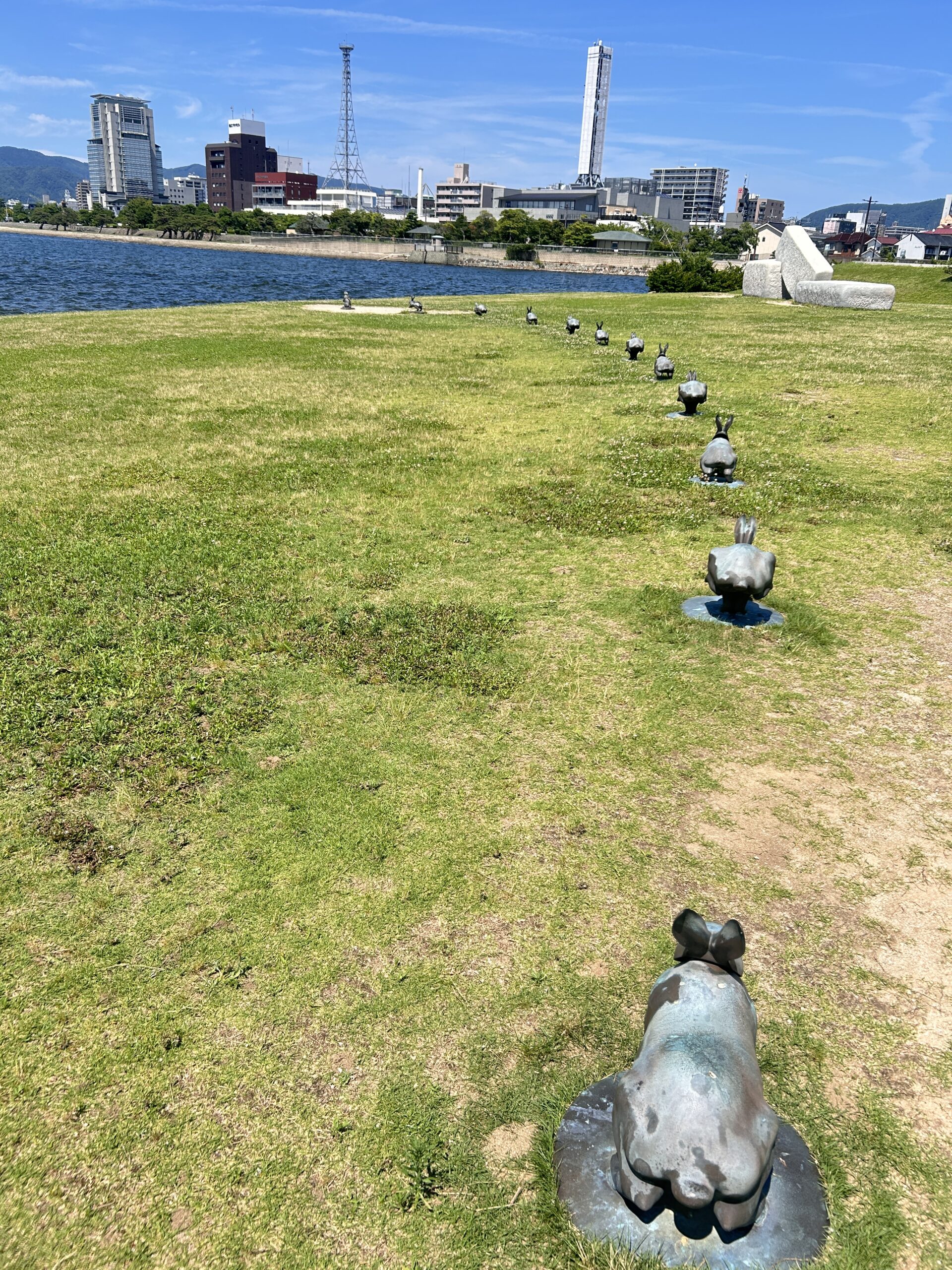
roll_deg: -3.3
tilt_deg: -22.1
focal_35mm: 26
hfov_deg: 53.1
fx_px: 953
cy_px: 635
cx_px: 476
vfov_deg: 67.3
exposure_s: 1/2165
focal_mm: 5.7
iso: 50
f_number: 1.5
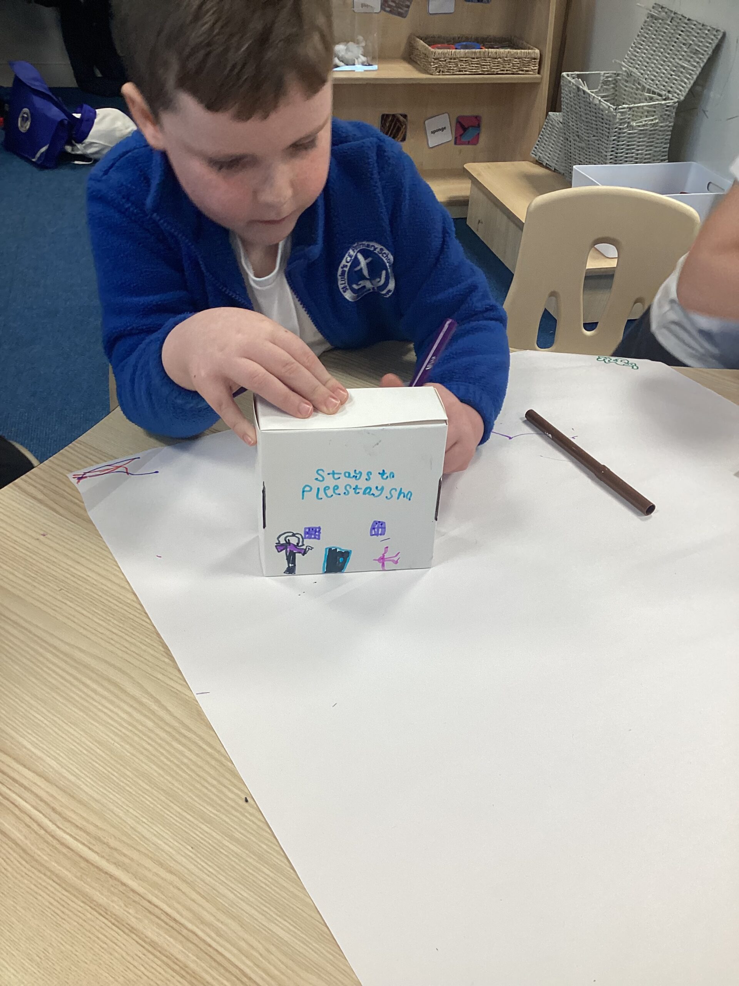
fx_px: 882
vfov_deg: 58.4
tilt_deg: -36.3
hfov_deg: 45.4
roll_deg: -3.8
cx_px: 370
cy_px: 493
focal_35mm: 31
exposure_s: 1/50
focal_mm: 3.3
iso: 80
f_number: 2.4
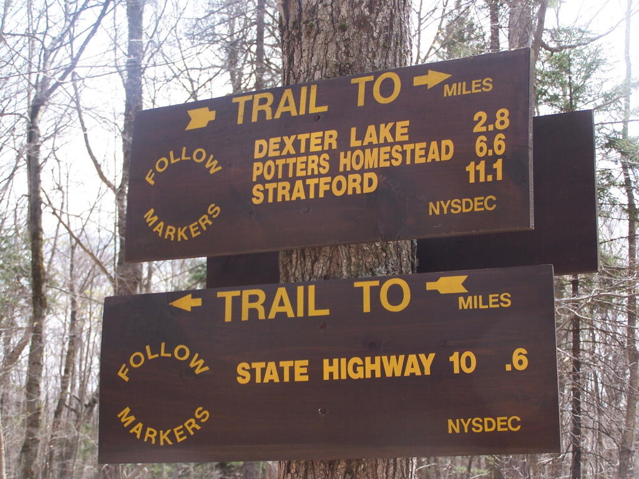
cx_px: 320
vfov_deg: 21.9
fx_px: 1237
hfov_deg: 29.0
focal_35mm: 67
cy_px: 240
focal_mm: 11.1
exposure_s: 1/200
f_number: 3.2
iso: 80
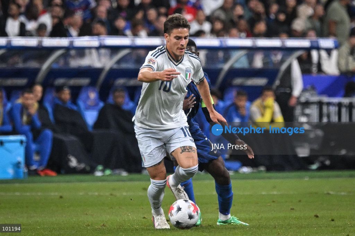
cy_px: 118
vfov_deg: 3.1
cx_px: 178
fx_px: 4436
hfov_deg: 4.6
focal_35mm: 450
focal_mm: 300
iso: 4000
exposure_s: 1/2500
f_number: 4
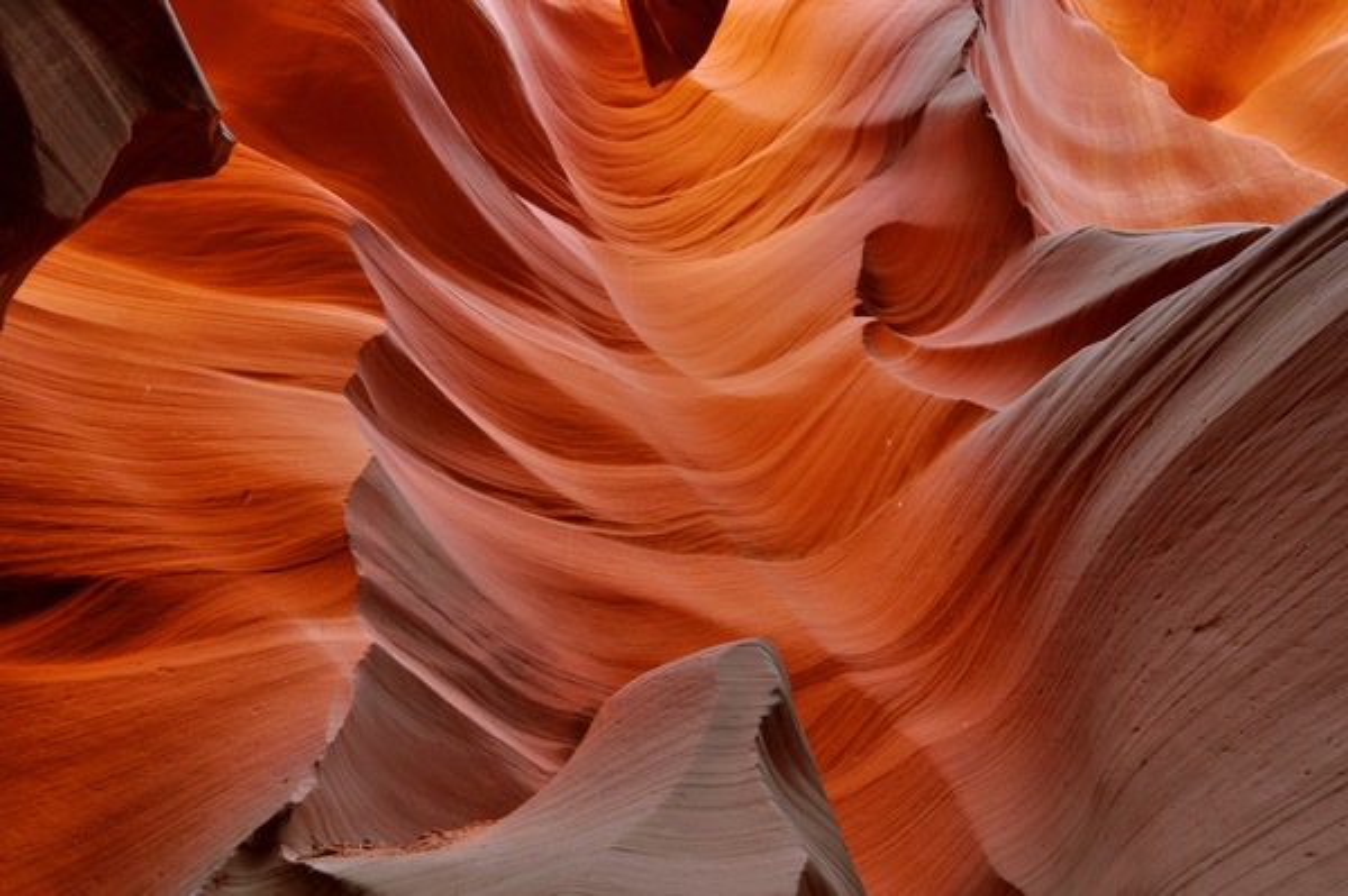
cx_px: 674
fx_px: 842
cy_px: 448
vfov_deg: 56.1
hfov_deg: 77.4
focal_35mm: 22
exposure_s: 1
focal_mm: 15
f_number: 22
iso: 200
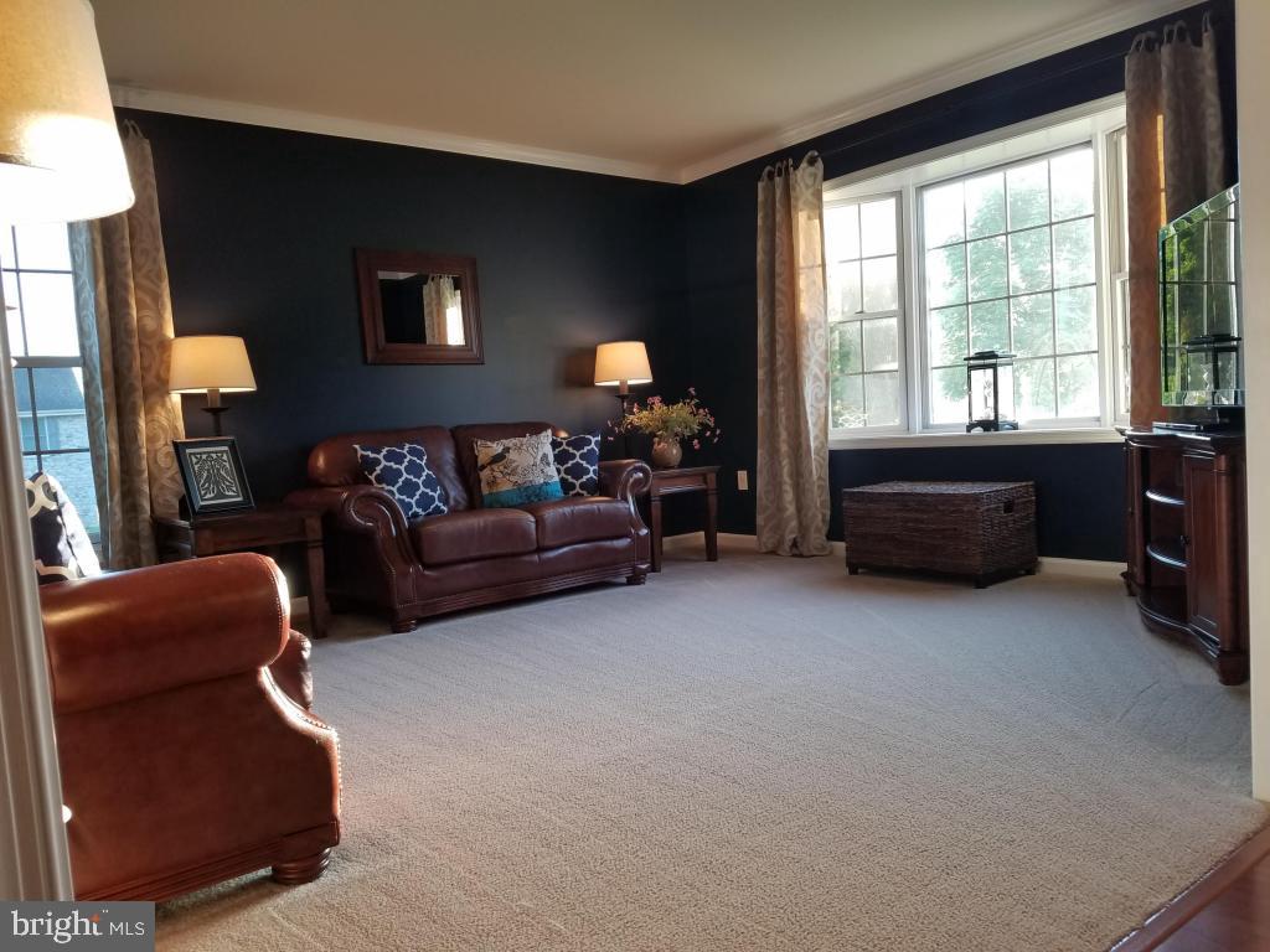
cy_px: 476
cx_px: 635
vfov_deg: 53.1
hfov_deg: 67.3
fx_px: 954
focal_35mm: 26
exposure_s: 1/60
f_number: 1.7
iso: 64
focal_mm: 4.2
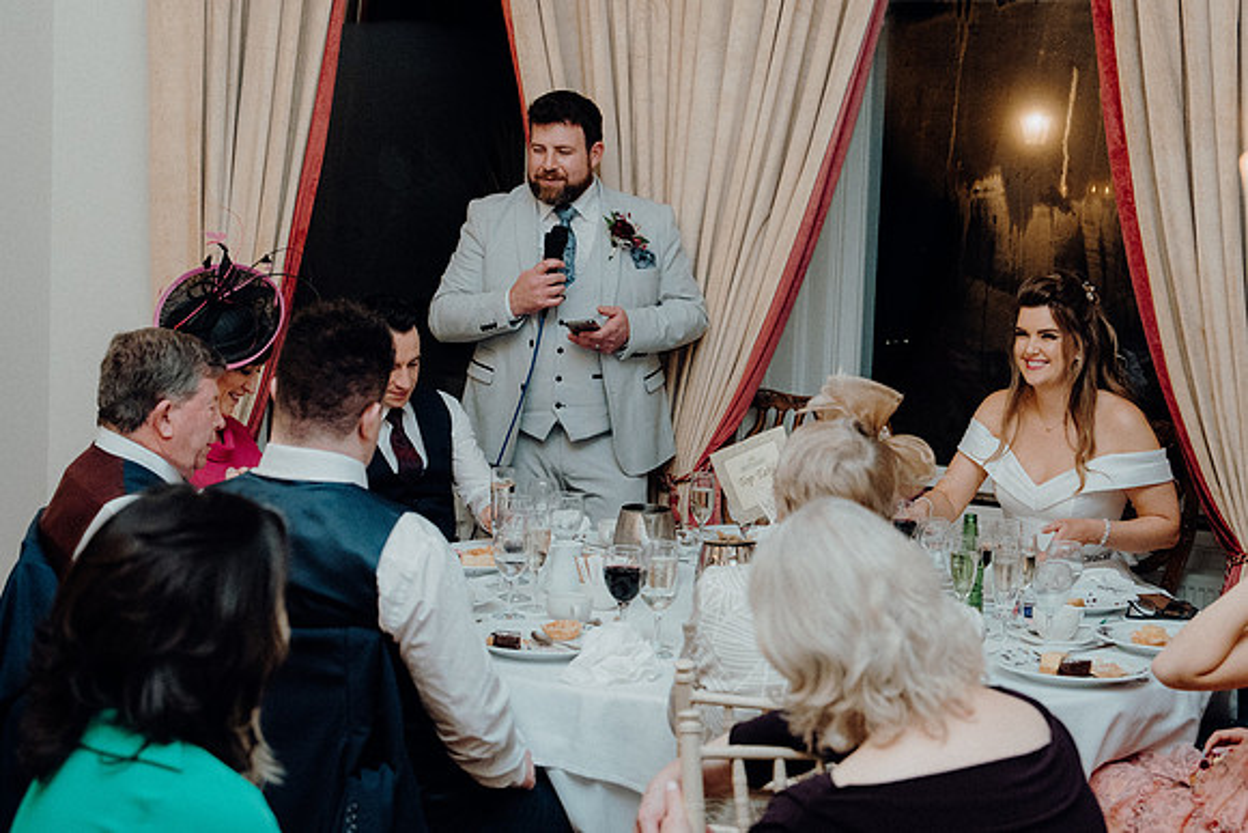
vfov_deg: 21.6
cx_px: 624
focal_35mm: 63
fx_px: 2184
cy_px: 416
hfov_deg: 31.9
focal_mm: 42
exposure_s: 1/160
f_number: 3.5
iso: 2500
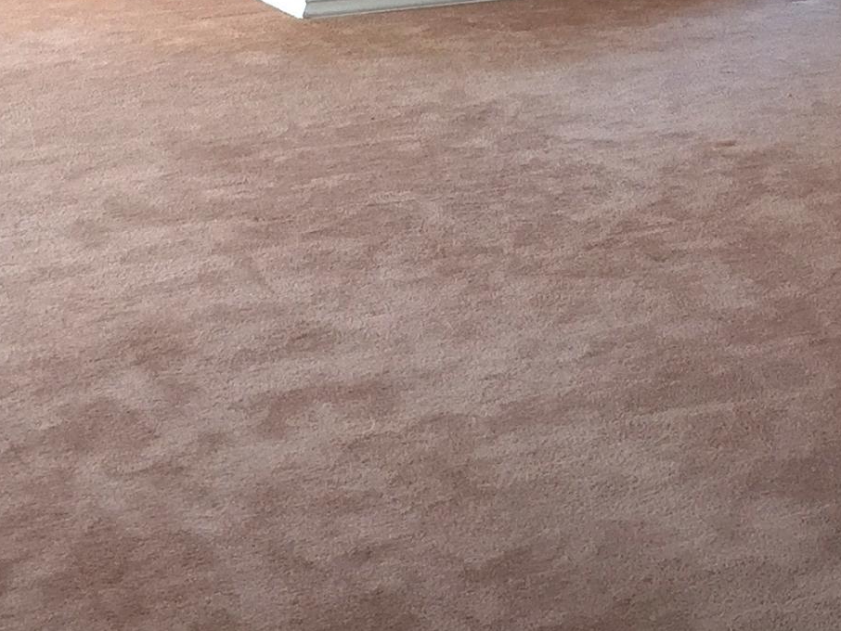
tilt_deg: -1.4
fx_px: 2333
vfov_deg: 14.2
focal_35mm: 96
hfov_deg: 20.2
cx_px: 654
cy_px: -380
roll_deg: -1.1
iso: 32
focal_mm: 4.15
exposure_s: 1/60
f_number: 2.2
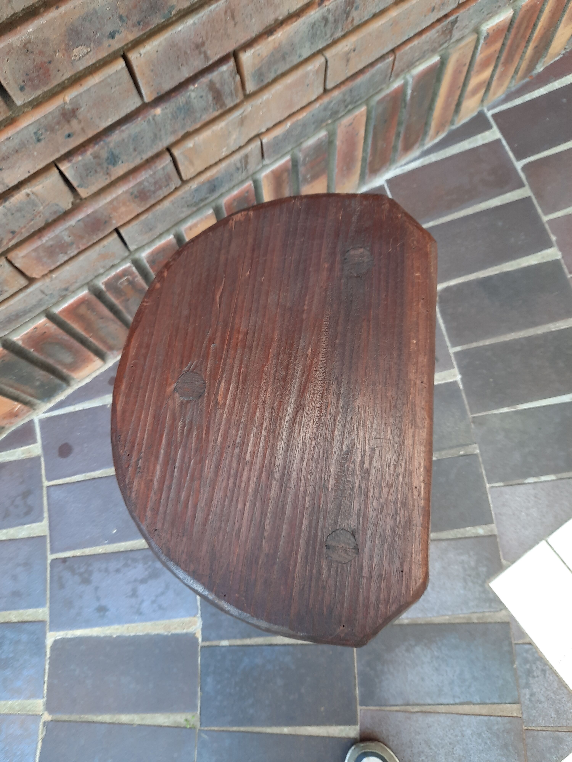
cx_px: 286
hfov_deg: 54.9
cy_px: 381
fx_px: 551
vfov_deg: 69.4
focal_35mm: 25
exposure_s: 1/50
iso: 40
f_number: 2
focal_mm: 4.6
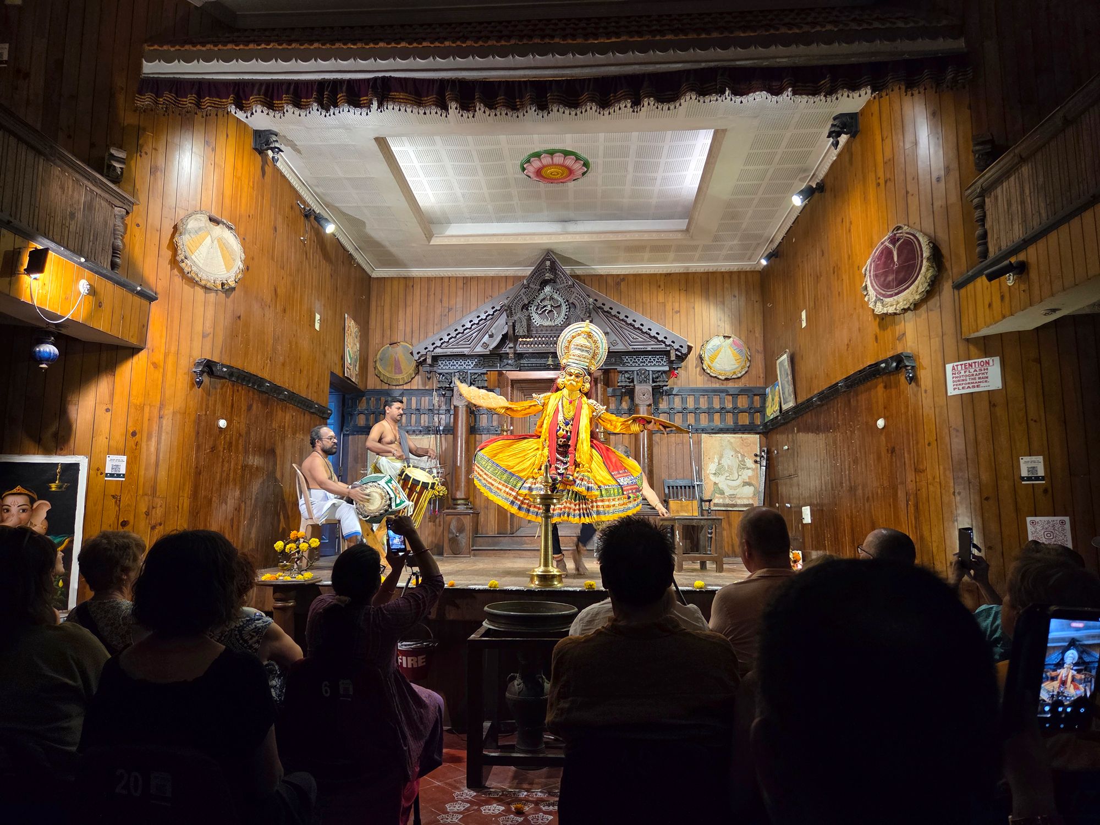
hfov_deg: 73.9
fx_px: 731
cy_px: 412
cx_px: 550
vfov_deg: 58.9
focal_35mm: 23
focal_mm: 5.4
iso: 200
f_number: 1.8
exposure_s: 1/50
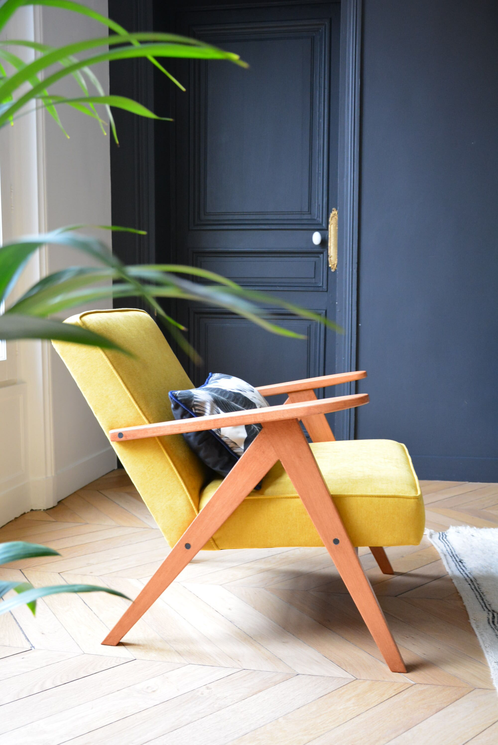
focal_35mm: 33
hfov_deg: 40.0
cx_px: 249
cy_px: 372
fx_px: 683
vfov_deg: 57.2
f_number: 3.8
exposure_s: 1/25
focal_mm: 22
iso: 1600
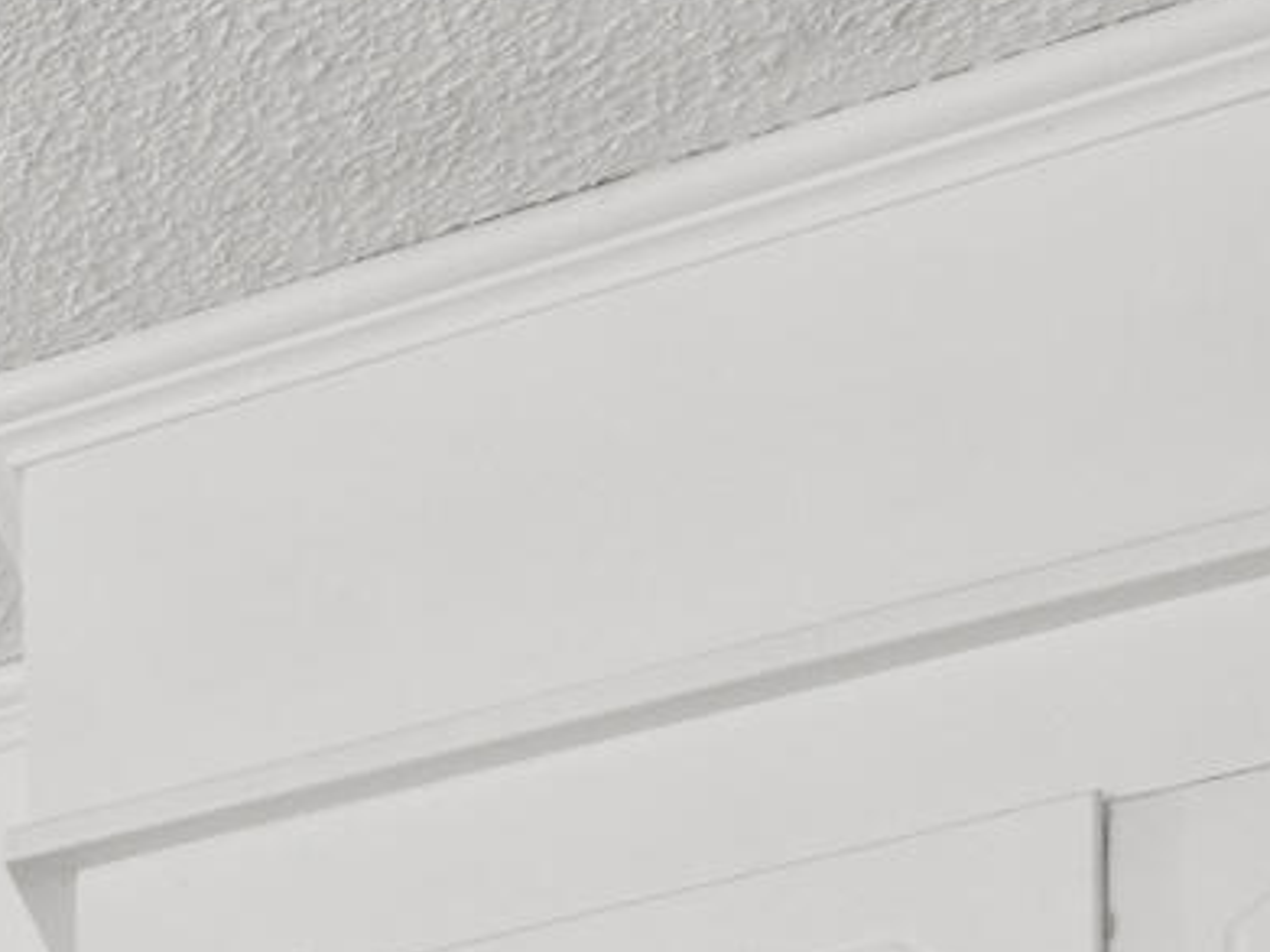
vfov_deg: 9.4
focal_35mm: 118
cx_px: -2423
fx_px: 4328
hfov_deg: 11.2
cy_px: 3018
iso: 320
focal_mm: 16
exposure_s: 1/3
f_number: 8
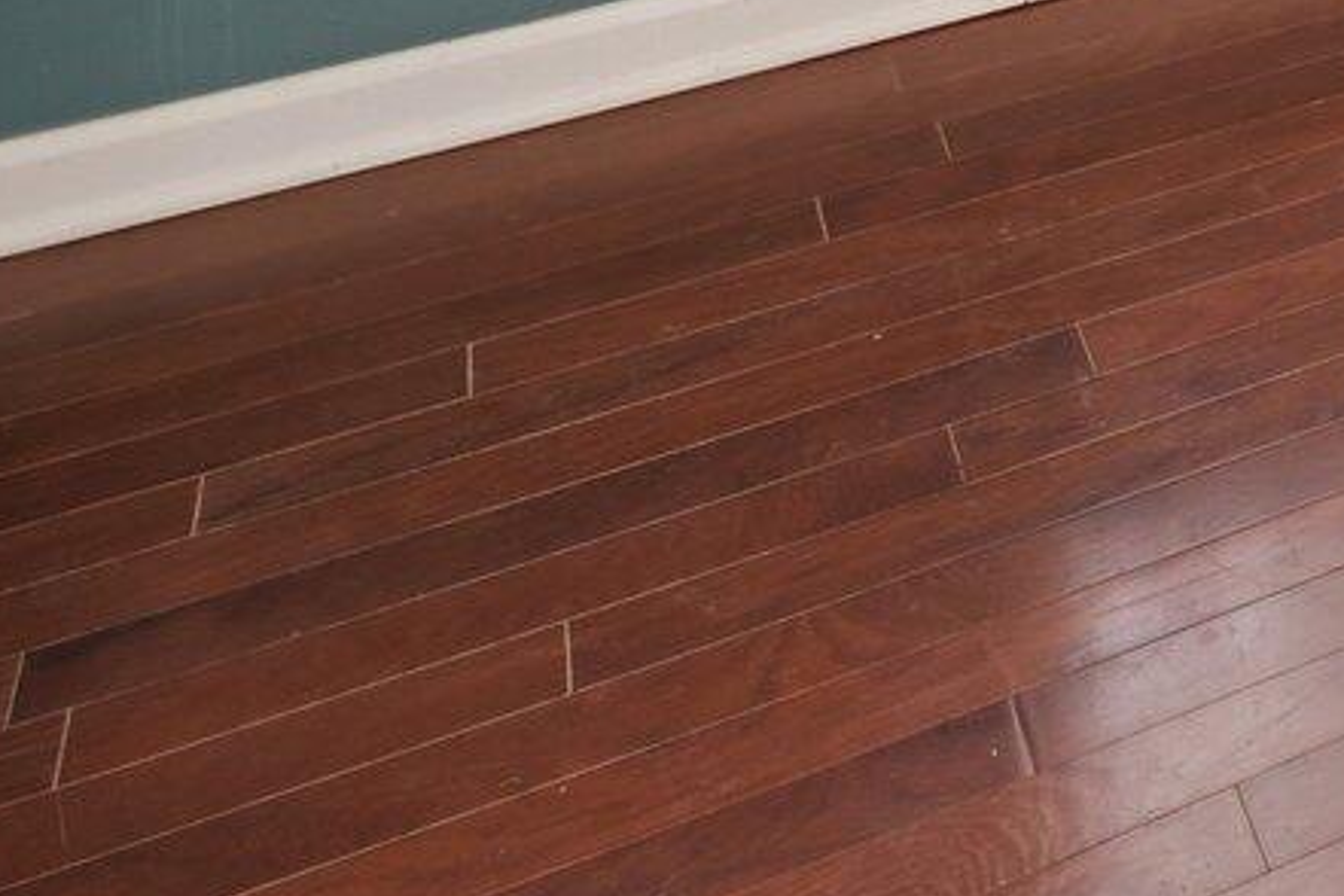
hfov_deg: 21.9
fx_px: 2426
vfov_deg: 14.7
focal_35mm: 65
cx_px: 2304
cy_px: -1163
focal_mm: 14
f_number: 9
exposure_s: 1/6
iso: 200
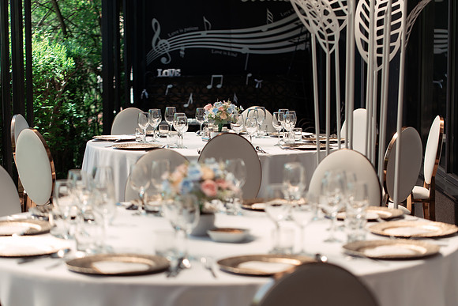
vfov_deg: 15.0
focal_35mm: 91
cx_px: 229
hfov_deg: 22.3
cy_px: 153
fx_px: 1164
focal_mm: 90
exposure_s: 1/640
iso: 200
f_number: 3.2
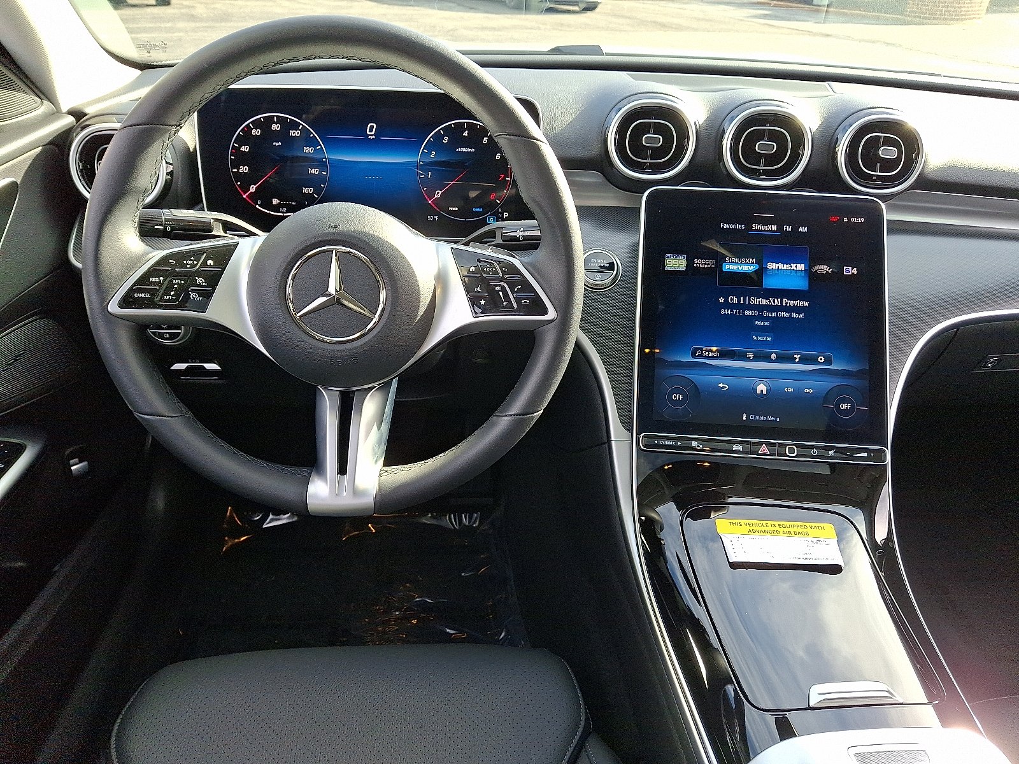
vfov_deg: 54.9
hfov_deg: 69.4
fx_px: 736
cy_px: 382
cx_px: 510
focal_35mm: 25
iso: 25
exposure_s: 1/145
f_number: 1.8
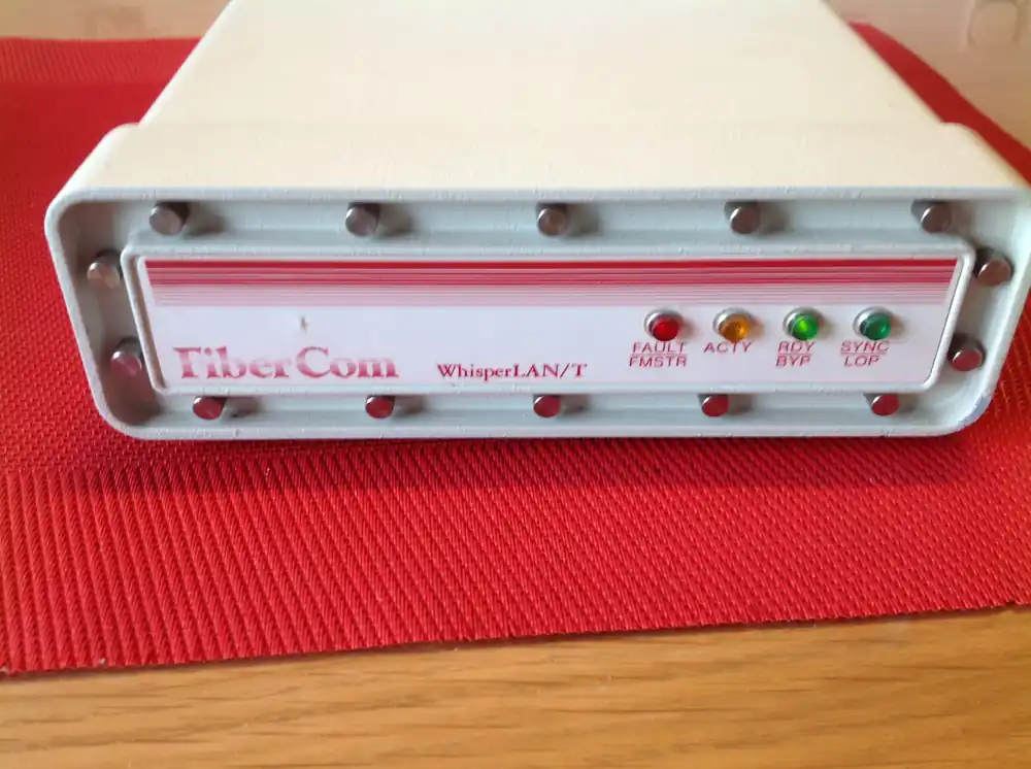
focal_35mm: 35
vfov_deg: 40.6
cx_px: 516
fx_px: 1040
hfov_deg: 52.7
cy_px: 384
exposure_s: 1/15
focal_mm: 4.28
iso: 50
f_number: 2.4
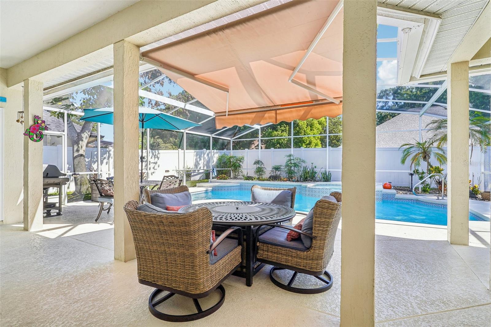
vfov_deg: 67.4
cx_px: 246
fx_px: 245
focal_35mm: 18
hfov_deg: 90.0
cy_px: 164
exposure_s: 1/13
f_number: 18
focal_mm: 18
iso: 100
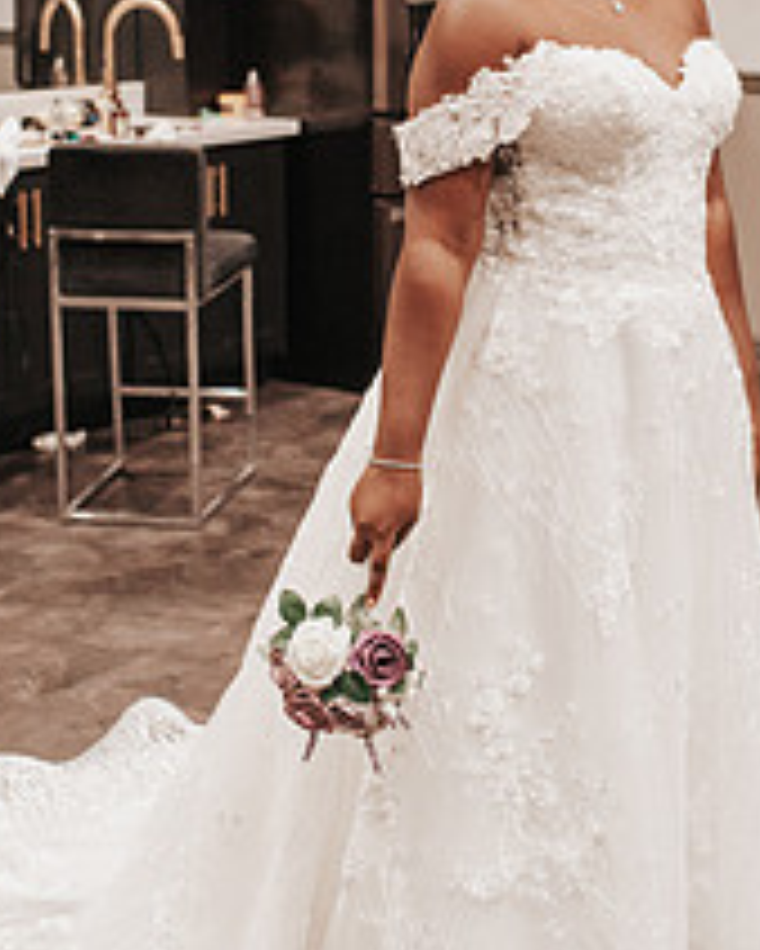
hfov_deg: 21.7
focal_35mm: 70
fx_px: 1967
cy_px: 275
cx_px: 571
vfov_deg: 26.9
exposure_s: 1/640
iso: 1000
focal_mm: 35
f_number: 3.2
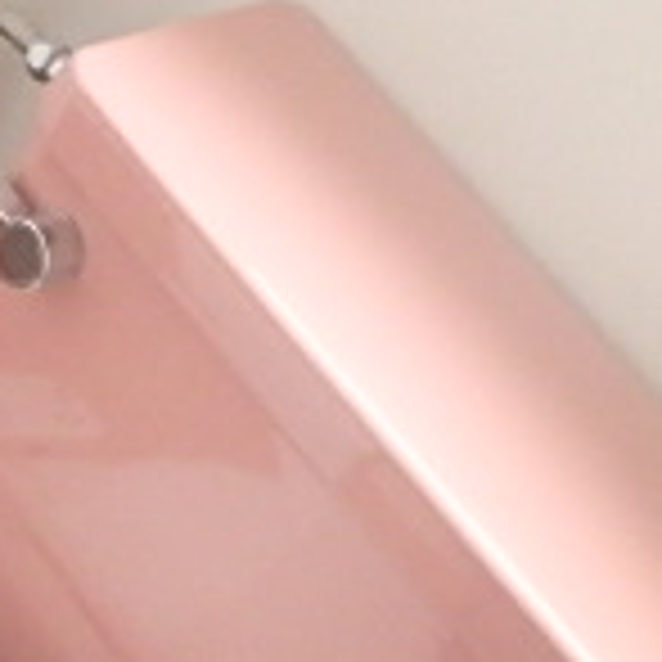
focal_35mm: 81
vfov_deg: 19.0
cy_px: 964
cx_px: -167
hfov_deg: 19.9
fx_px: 1753
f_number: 3.5
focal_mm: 3.7
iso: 800
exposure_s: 1/10
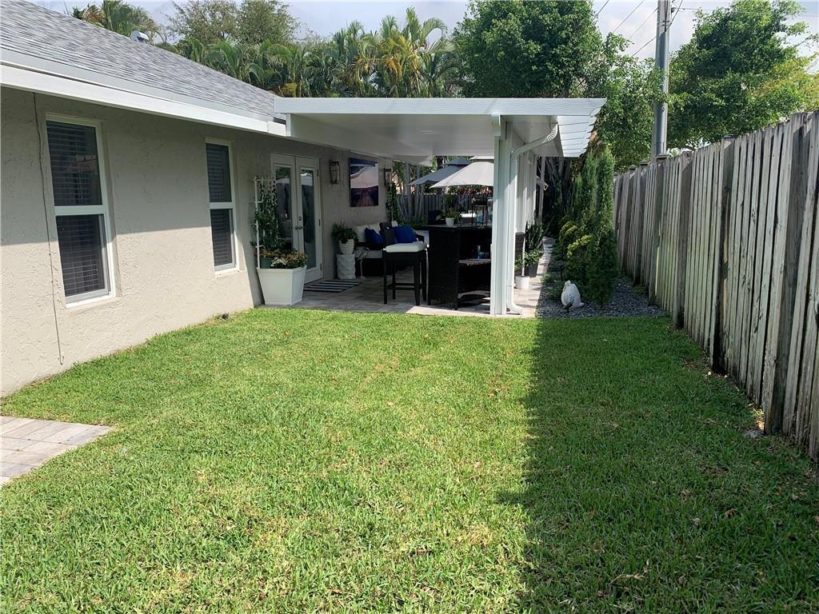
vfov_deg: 53.1
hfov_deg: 67.3
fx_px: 615
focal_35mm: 26
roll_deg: +0.7
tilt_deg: -10.1
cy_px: 307
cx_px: 410
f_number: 1.8
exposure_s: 1/1536
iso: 25
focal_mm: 4.25
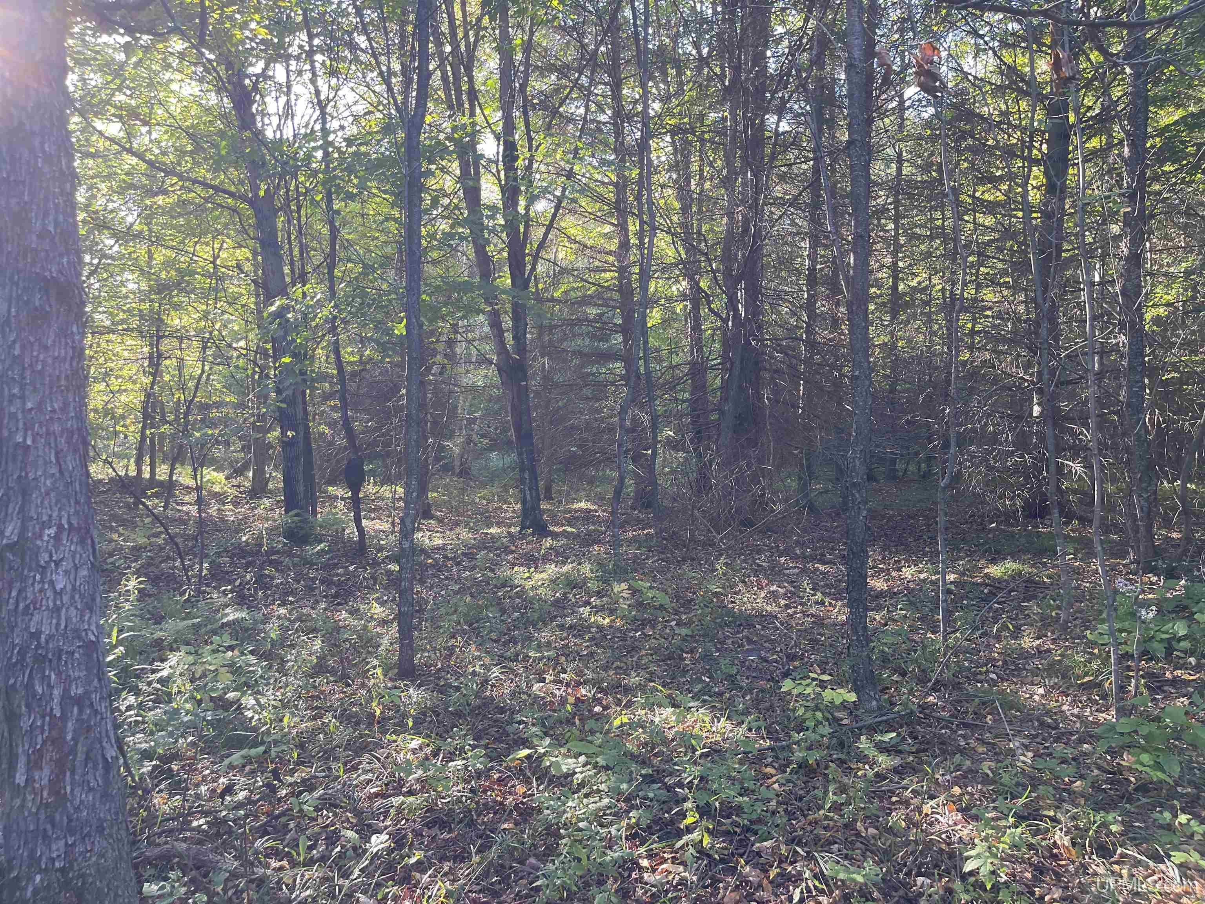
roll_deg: -1.3
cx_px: 602
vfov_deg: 54.9
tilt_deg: -3.8
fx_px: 870
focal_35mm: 25
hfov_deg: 69.4
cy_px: 452
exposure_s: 1/108
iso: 125
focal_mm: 5.1
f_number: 1.6
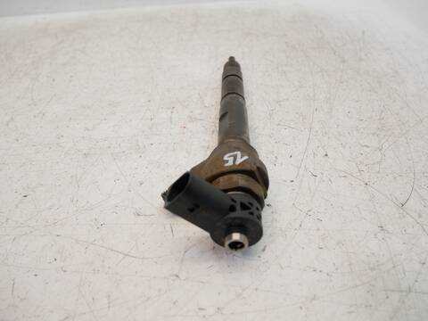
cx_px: 214
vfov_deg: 56.8
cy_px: 160
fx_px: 297
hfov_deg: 71.6
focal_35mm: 24
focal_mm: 12
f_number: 3.5
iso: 250
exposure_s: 1/60
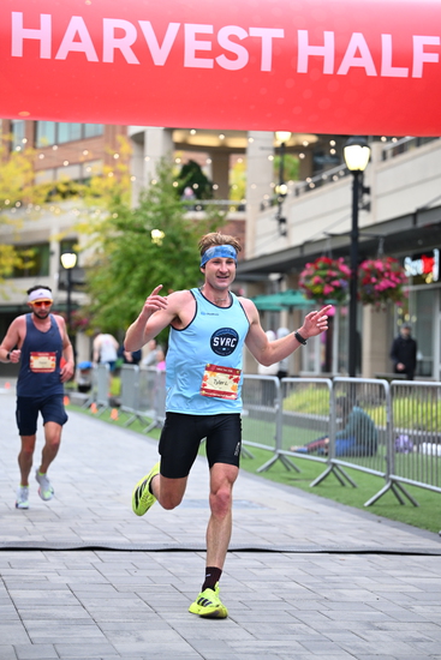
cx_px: 220
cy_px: 330
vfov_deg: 23.1
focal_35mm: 88
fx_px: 1616
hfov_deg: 15.5
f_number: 2.8
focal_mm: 88
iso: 1600
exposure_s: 1/800
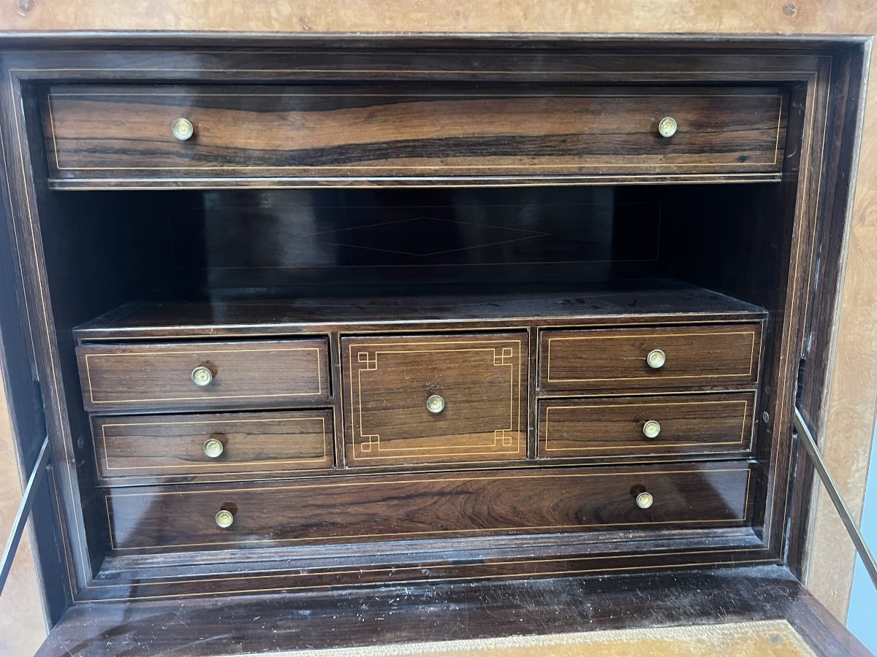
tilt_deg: -13.6
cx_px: 438
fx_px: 659
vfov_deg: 53.1
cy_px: 328
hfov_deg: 67.3
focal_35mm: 26
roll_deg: +1.5
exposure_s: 1/34
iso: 640
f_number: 1.5
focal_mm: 5.7
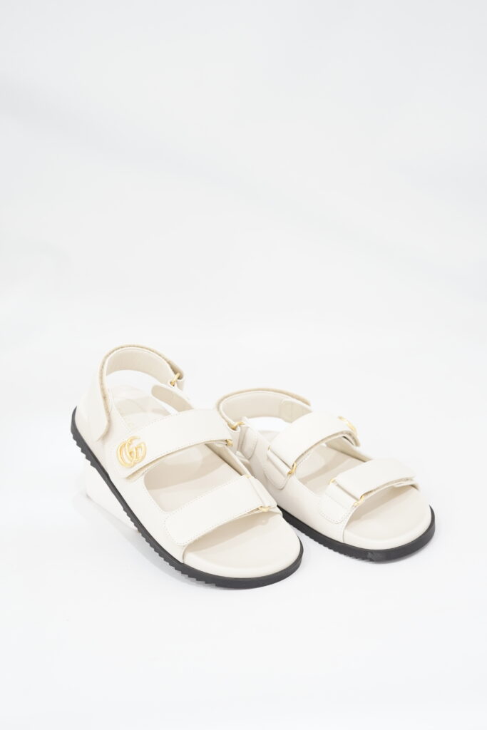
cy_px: 365
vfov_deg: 39.6
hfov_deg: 27.0
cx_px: 244
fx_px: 1014
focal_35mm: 50
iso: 640
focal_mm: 50
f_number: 6.3
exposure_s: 1/2.5
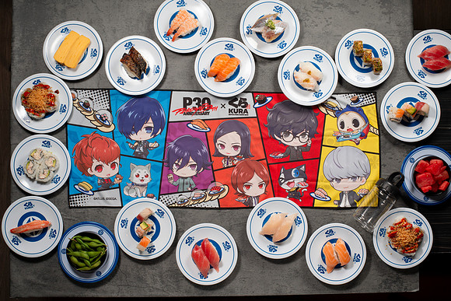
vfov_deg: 26.7
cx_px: 226
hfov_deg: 39.1
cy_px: 150
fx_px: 634
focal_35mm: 51
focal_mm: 50
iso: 200
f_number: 16
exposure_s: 1/200
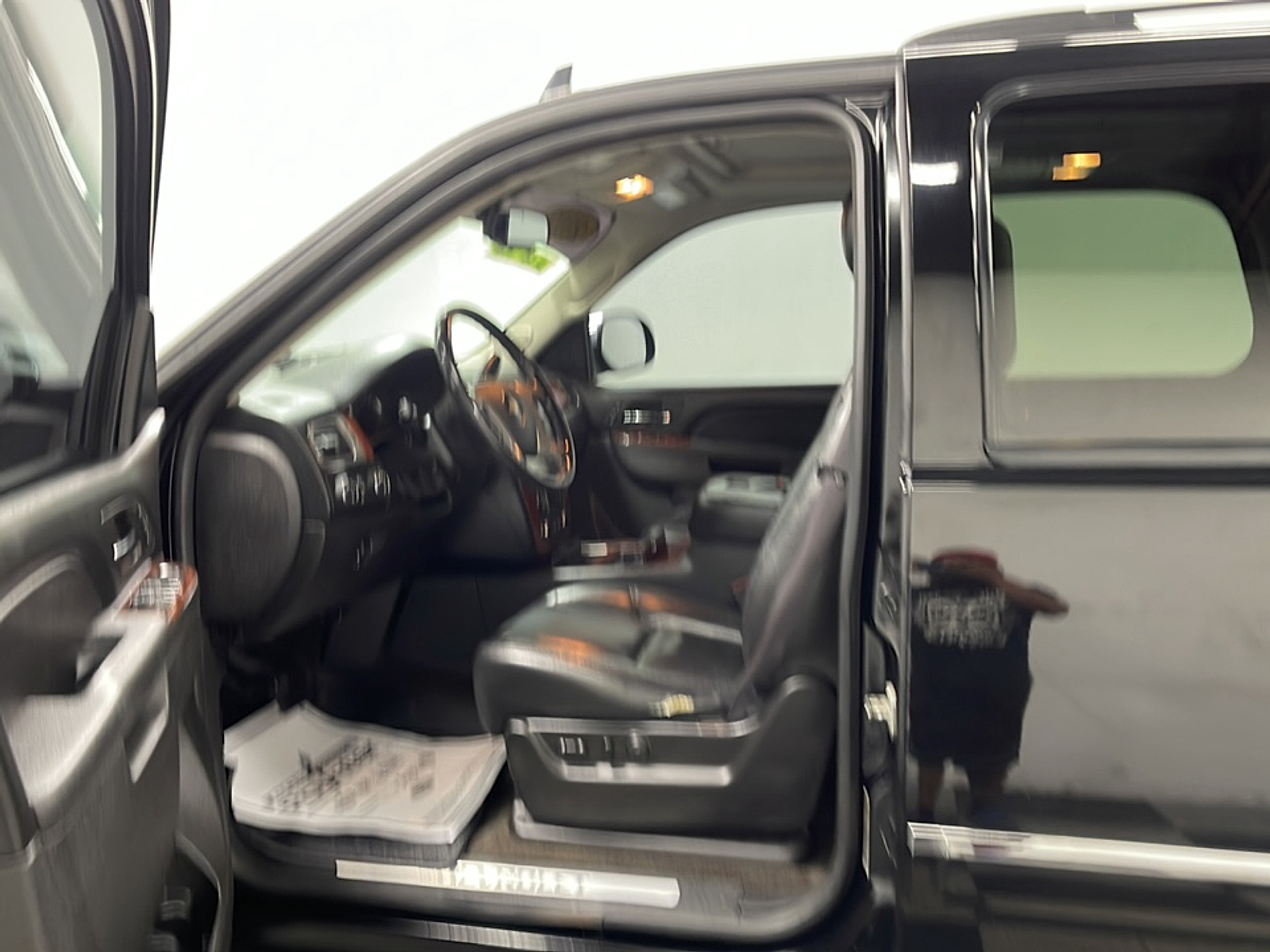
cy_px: 476
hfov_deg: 63.4
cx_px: 635
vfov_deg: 49.7
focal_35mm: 28
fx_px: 1027
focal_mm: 5.1
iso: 200
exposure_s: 1/40
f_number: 1.6
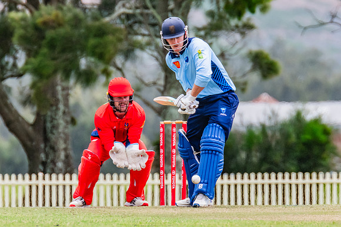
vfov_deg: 1.2
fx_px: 10697
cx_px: 209
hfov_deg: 1.8
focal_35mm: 1129
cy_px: 102
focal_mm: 600
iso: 800
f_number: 10
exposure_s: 1/1250
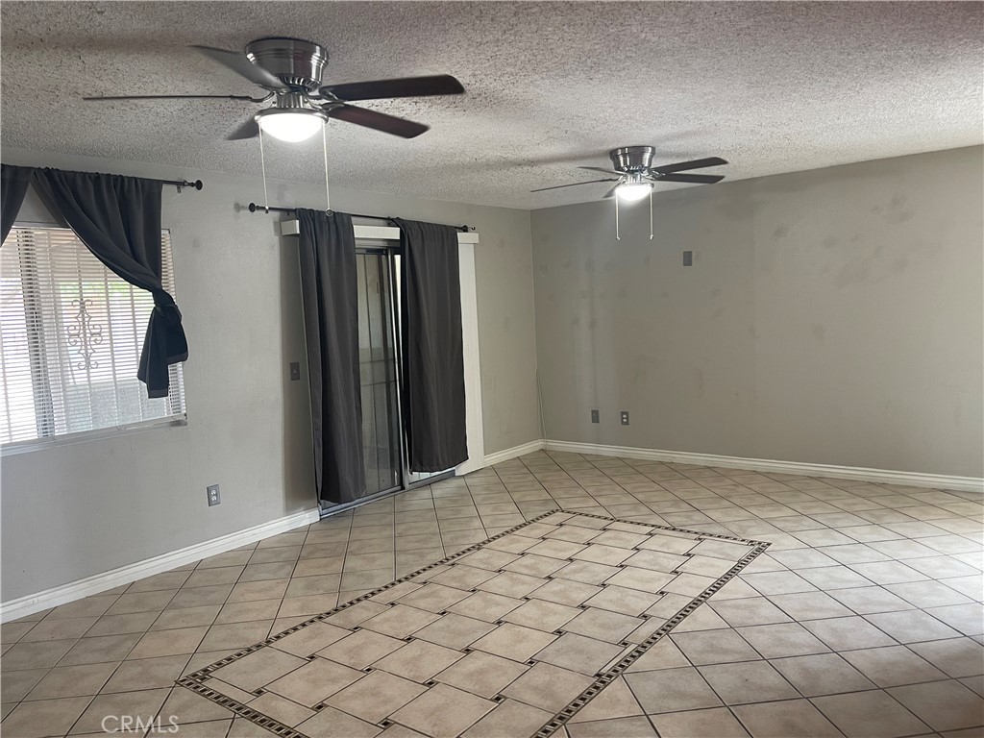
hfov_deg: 67.3
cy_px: 369
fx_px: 739
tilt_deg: -5.8
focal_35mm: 26
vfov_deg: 53.1
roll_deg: +2.9
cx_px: 492
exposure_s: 1/60
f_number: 1.6
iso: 160
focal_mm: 5.1
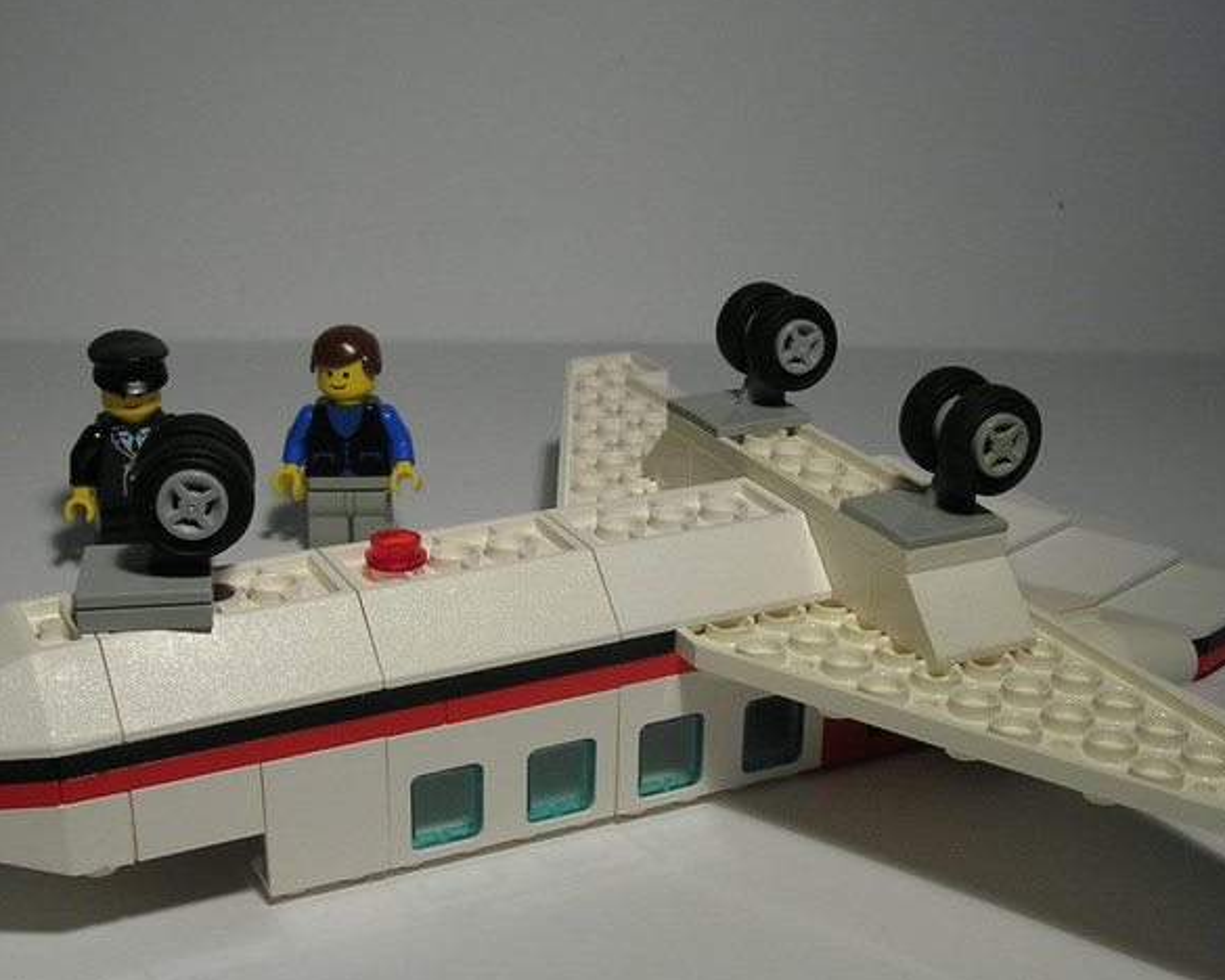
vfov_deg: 29.6
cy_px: 592
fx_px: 1849
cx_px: 668
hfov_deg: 36.6
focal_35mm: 51
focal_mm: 5.7
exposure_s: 1/28.6
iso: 50
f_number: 4.9
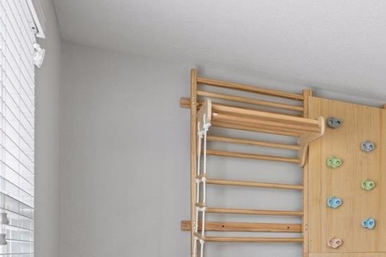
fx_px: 536
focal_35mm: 50
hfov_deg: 28.2
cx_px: 561
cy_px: 266
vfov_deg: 25.4
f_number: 9
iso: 400
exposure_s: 1/10
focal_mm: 17
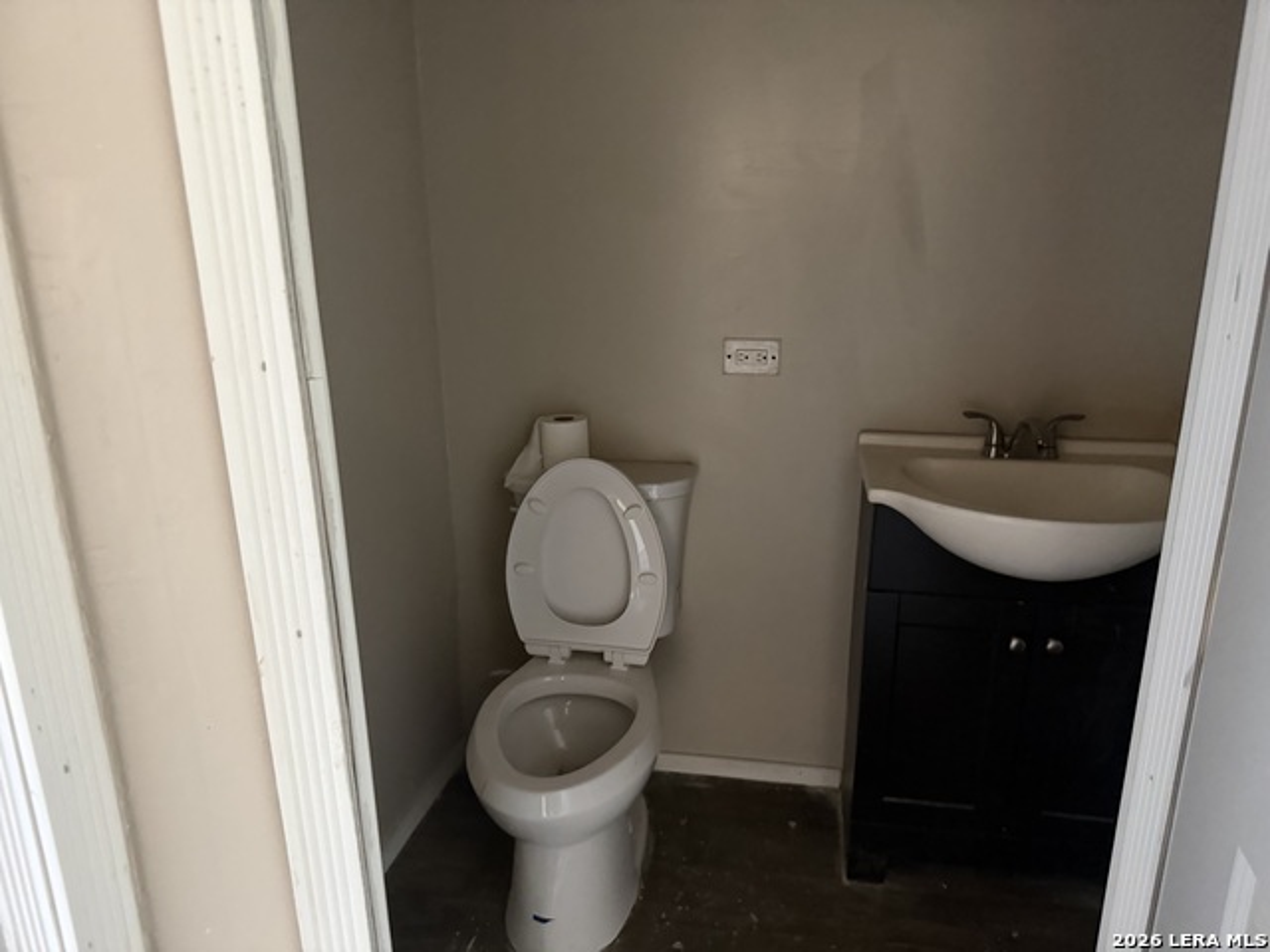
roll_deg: +1.9
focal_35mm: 24
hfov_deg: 71.6
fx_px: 881
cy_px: 476
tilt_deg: -16.1
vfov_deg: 56.8
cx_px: 635
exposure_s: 1/35
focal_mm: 6.76
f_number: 1.78
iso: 1000
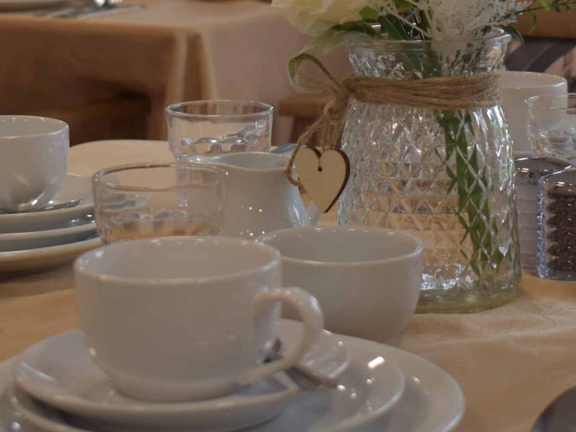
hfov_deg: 18.9
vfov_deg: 14.1
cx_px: 265
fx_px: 1731
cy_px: 21
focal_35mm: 104
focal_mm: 30
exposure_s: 1/160
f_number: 4.2
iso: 500
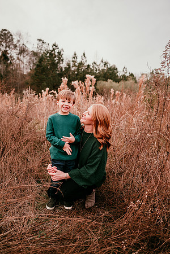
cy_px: 127
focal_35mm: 24
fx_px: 170
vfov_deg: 73.7
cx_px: 85
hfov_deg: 53.1
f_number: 2.2
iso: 100
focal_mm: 24
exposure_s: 1/160
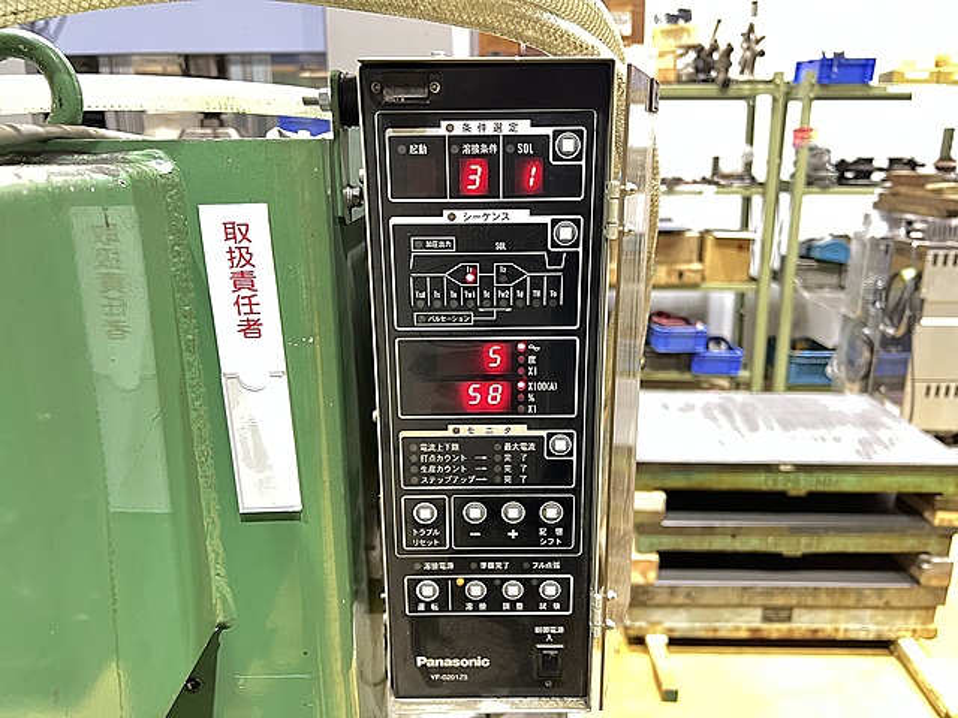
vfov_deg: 53.1
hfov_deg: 67.3
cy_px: 359
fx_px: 720
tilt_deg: -16.0
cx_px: 479
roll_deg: +0.1
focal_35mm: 26
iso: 1000
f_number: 1.5
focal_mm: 5.7
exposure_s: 1/25
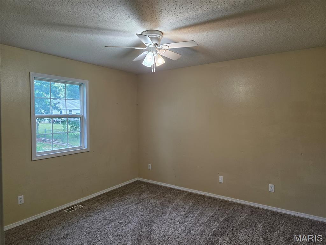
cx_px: 163
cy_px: 122
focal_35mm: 23
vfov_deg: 58.9
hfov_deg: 73.9
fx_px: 217
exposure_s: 1/120
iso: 200
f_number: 1.7
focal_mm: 6.3
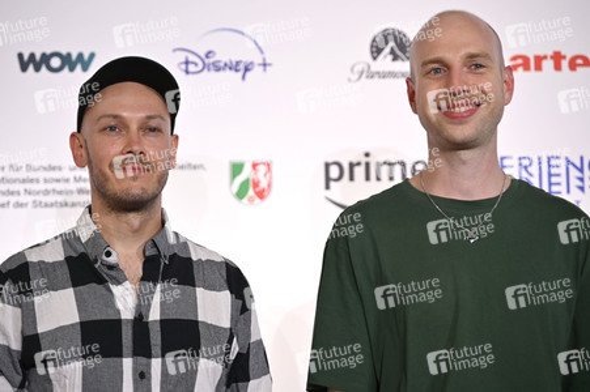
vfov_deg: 18.2
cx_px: 295
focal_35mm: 75
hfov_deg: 27.0
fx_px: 1228
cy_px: 196
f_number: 2.8
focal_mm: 75
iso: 400
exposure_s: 1/320
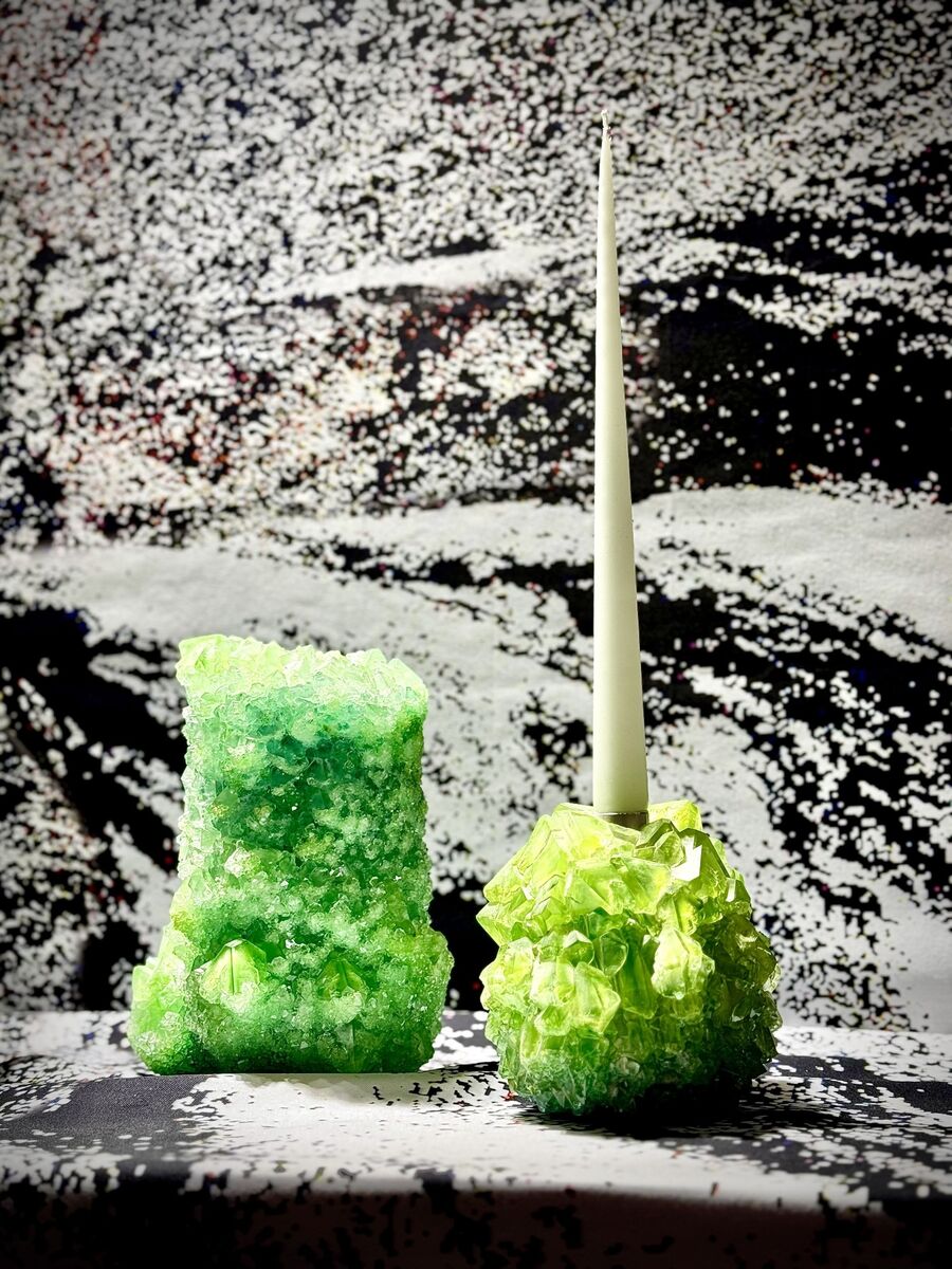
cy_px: 634
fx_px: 1760
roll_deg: -0.2
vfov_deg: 39.7
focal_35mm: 48
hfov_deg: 30.3
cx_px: 476
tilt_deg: +6.8
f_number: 1.78
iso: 50
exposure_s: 1/100
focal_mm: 6.76
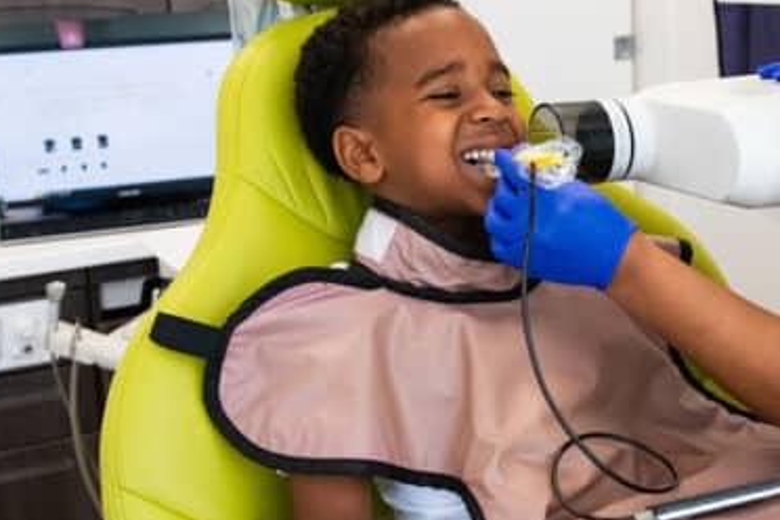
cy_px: 233
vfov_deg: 21.2
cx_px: 579
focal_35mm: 64
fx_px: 1387
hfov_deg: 30.9
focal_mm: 26
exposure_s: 1/400
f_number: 4
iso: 1250
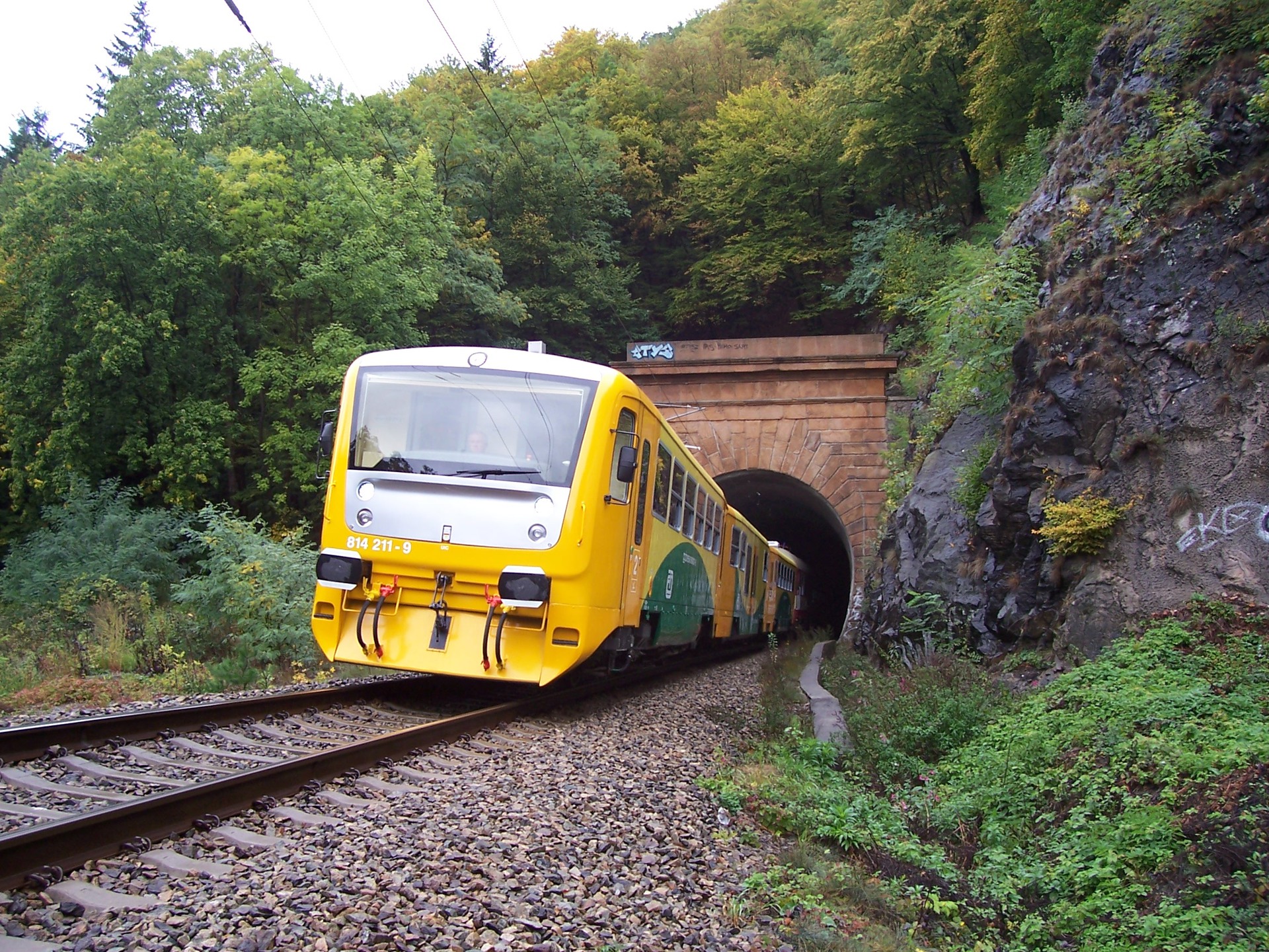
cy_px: 476
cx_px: 634
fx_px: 1246
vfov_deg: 41.8
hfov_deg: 54.0
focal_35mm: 34
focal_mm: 5.6
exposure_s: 1/60
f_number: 2.7
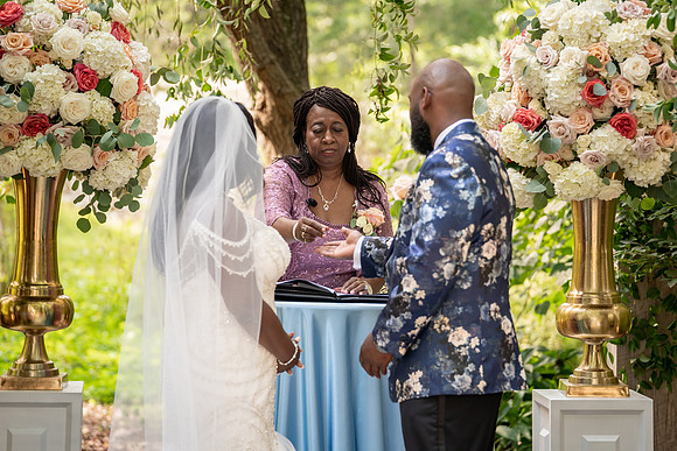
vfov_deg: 9.8
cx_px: 338
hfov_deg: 14.7
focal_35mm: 140
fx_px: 2633
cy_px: 226
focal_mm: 140
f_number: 4
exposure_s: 1/200
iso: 640
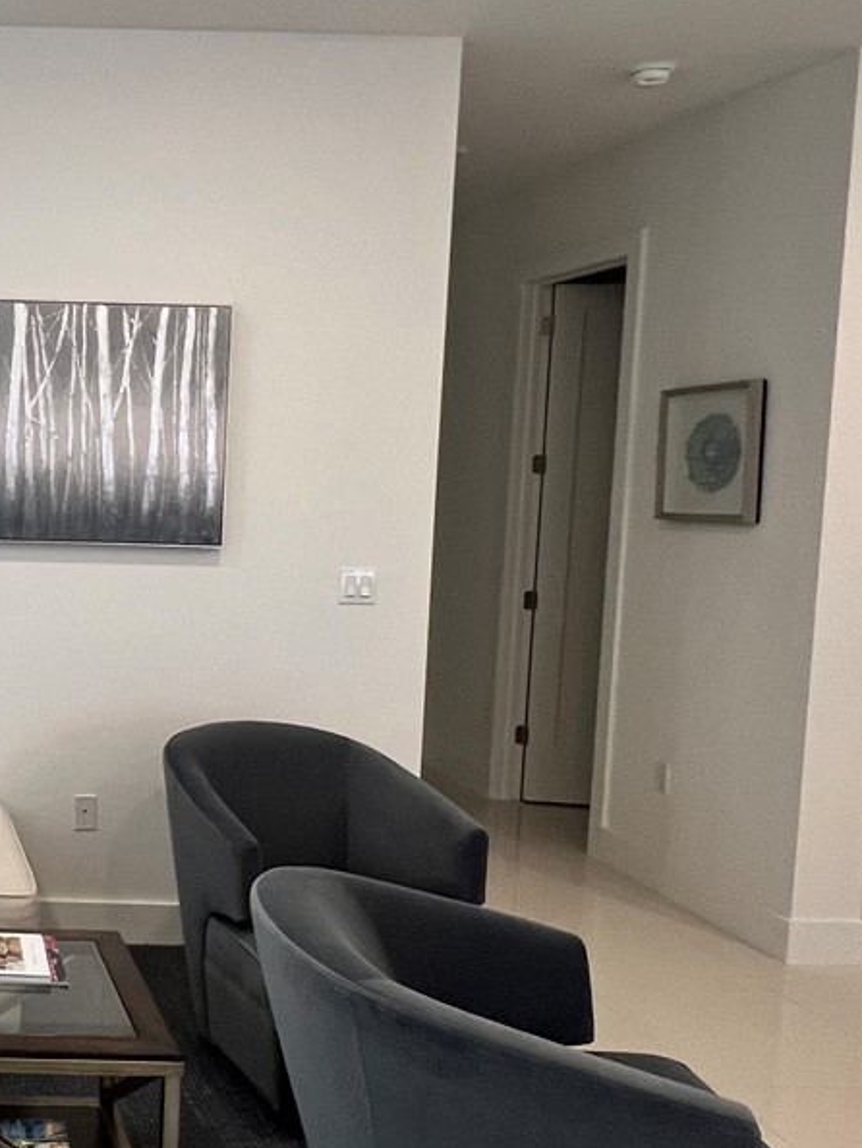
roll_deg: -0.6
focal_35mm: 35
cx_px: -129
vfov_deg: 52.6
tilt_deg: -3.7
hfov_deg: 34.1
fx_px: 1161
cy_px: 547
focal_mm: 1.57
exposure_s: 1/120
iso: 200
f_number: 1.8
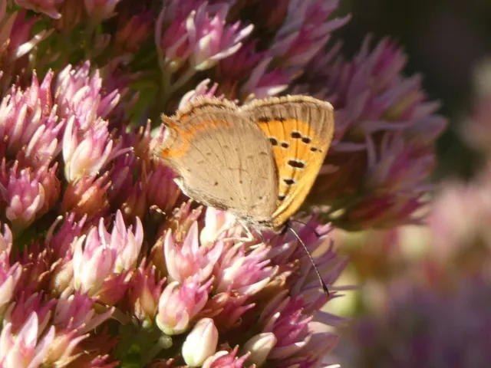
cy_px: 184
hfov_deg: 5.0
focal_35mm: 400
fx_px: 5674
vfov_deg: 3.7
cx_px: 246
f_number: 5.6
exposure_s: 1/80
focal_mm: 71.7
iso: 100
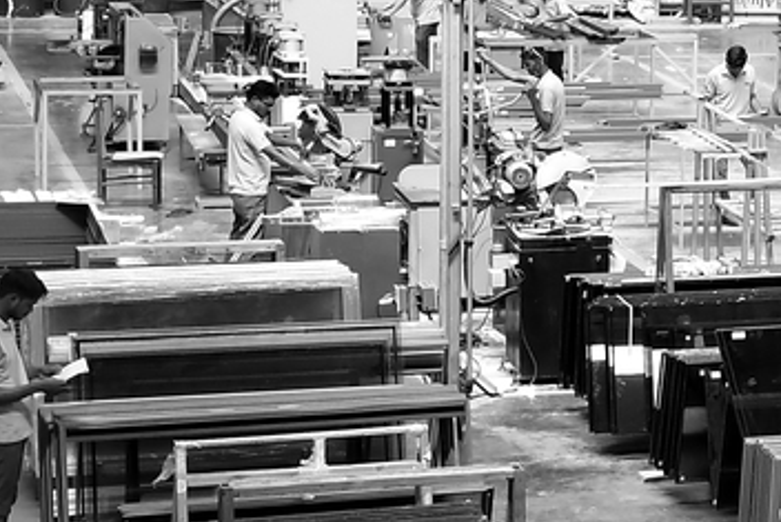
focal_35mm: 150
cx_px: 1558
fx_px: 3255
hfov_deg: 12.2
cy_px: 70
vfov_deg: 9.1
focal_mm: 22
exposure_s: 1/100
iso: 400
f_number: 3.8
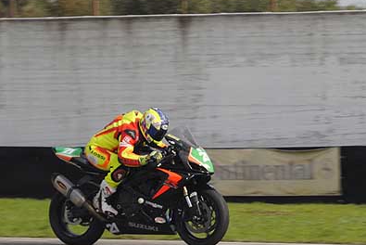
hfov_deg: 20.1
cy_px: 122
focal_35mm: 102
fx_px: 1034
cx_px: 150
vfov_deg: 13.5
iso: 200
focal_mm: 55
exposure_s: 1/800
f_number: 5.6
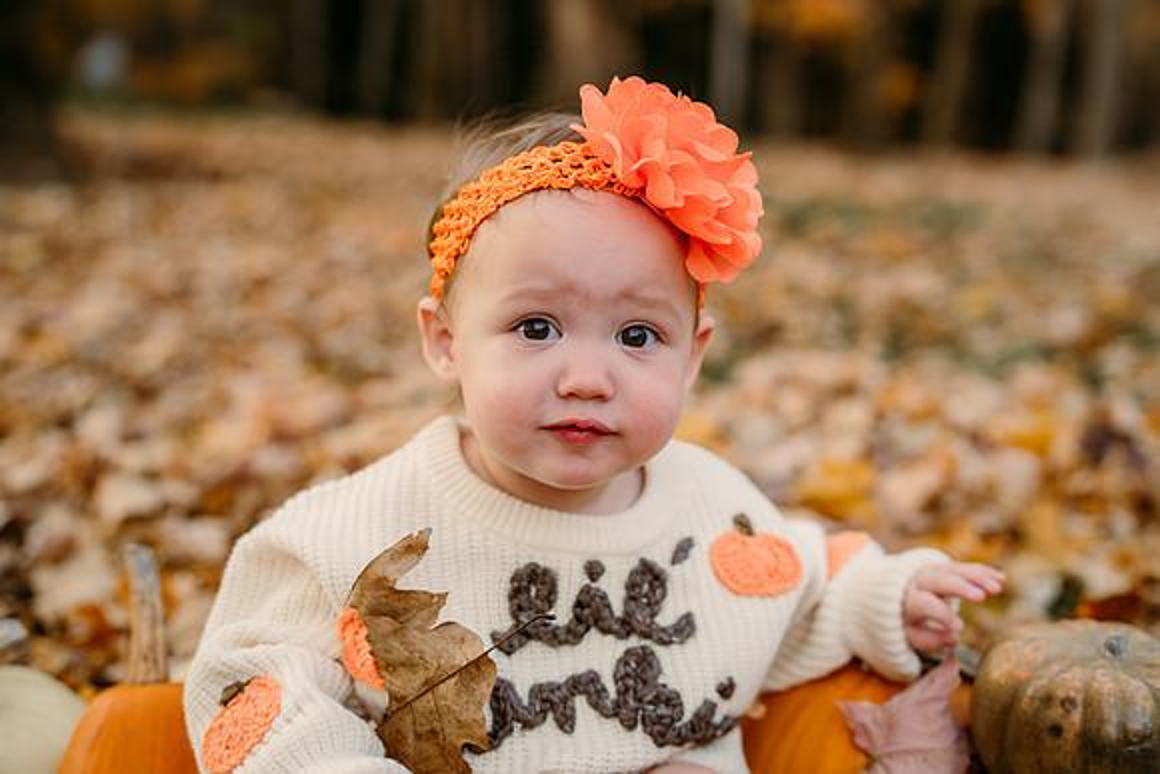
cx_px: 612
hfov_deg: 39.9
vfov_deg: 27.2
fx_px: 1597
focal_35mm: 50
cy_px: 381
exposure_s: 1/500
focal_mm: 47
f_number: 2.5
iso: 320
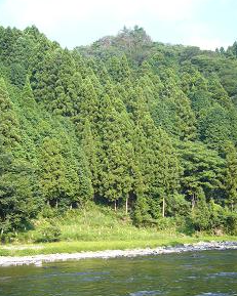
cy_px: 204
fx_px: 439
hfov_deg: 30.2
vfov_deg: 36.8
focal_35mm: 50
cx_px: 108
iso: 80
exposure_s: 1/250
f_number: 2.8
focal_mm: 5.8
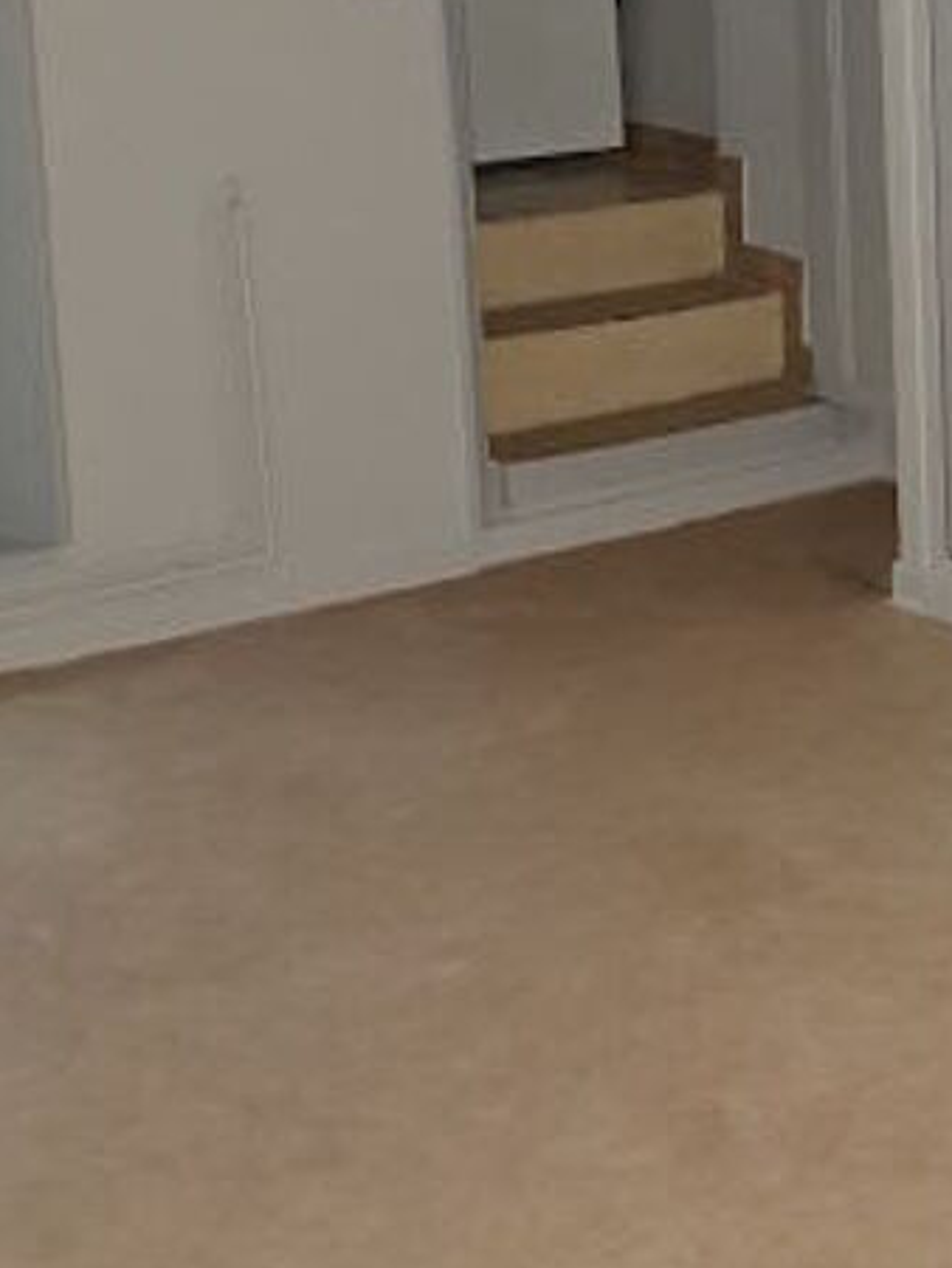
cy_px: 241
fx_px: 2821
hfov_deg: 17.8
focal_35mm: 77
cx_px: 1287
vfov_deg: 24.9
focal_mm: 4.2
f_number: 1.7
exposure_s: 1/10
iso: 200
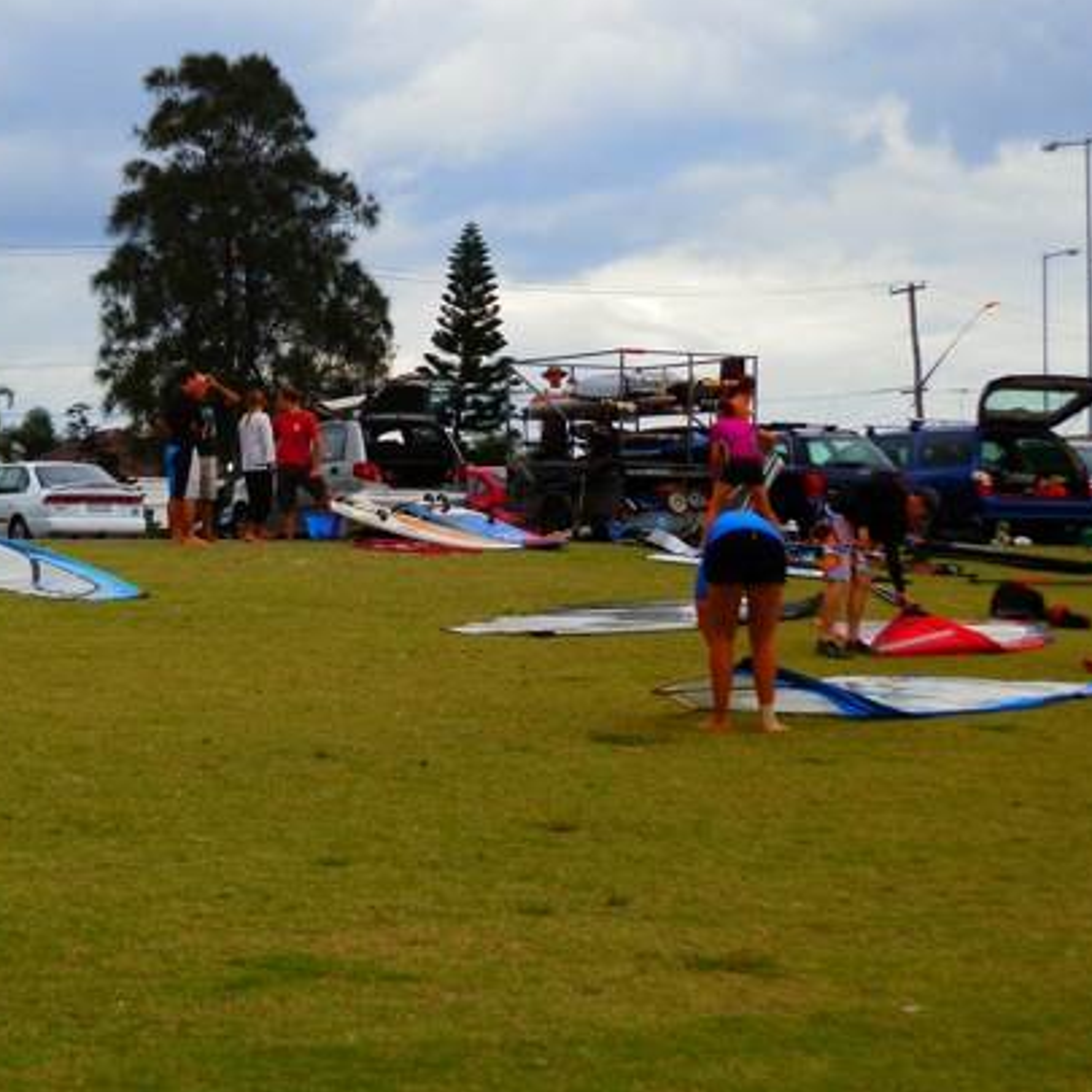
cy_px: 496
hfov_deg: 18.2
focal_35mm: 95
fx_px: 3391
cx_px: 267
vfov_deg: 18.3
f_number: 3.8
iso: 64
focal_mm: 12.25
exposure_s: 1/200
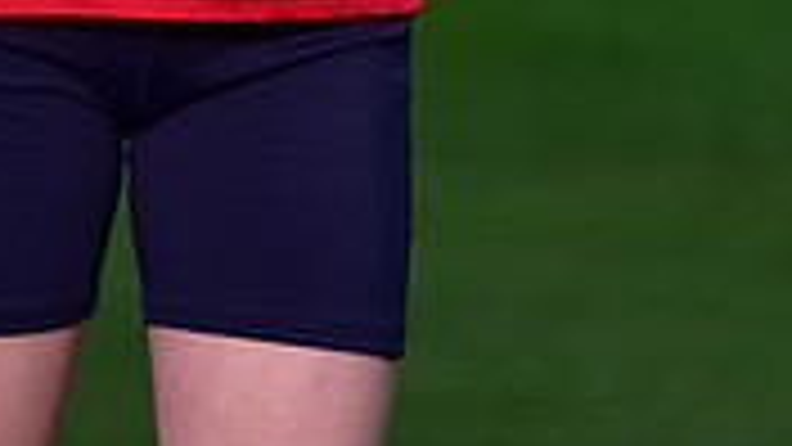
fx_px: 11592
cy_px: -680
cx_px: 196
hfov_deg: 3.9
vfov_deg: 2.2
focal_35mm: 552
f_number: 4.5
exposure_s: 1/250
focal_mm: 160
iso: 500
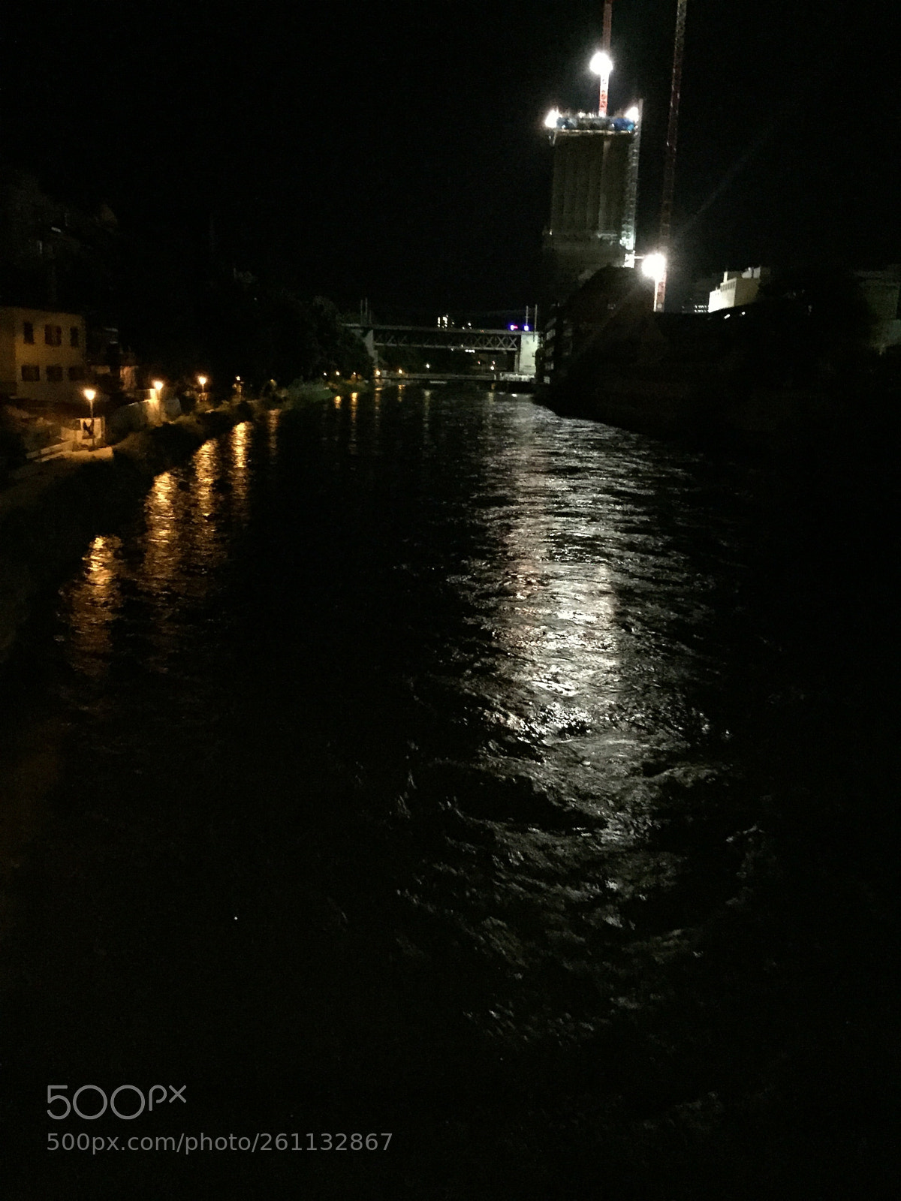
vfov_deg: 61.7
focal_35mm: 29
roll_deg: -1.5
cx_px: 450
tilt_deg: -12.7
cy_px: 600
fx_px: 1006
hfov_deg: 48.2
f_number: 2.2
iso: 2000
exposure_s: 1/15
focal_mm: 4.15
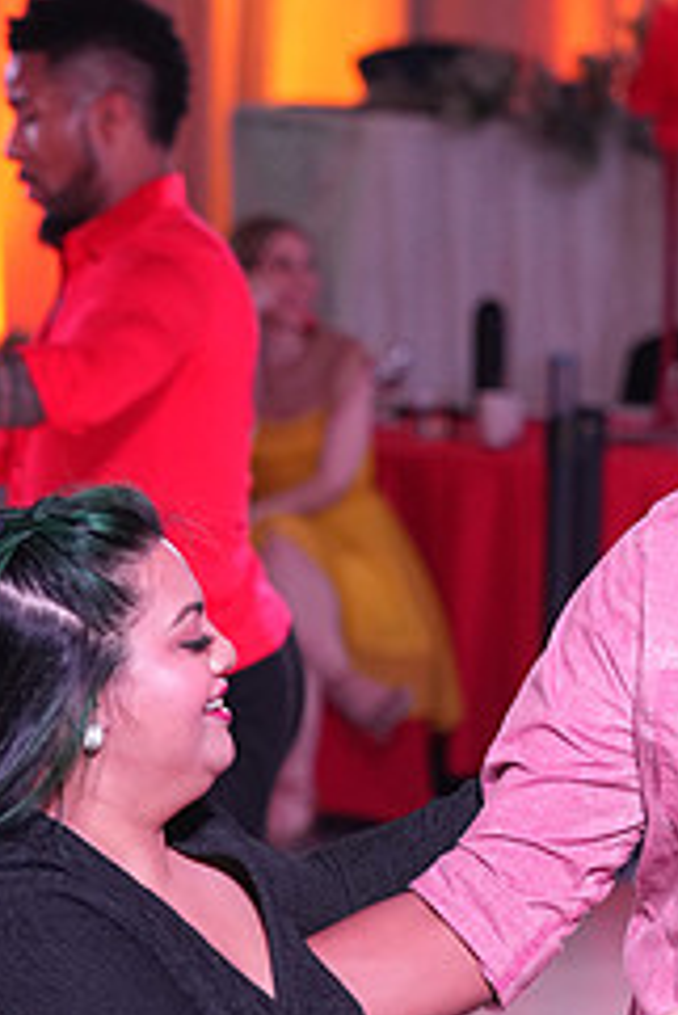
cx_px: 415
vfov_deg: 5.6
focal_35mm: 368
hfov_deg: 3.7
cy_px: 1183
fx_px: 10380
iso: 2000
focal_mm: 153
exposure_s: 1/250
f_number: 5.6
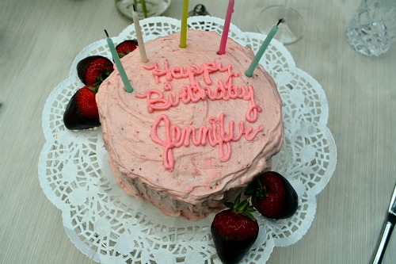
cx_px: 198
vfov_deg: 36.8
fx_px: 396
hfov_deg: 53.1
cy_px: 132
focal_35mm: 36
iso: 400
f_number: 4
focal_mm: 24
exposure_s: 1/15
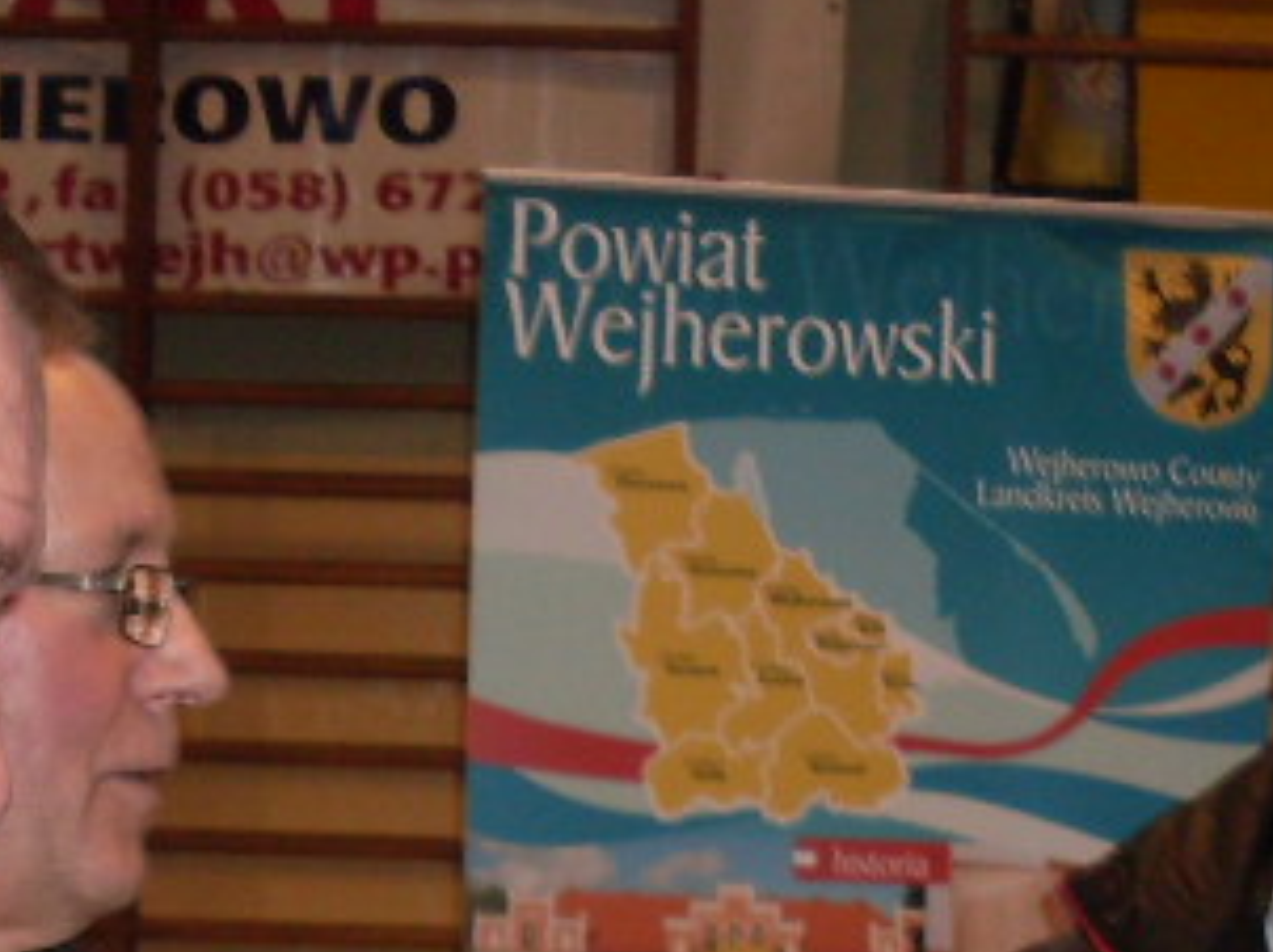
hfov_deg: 15.2
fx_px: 4740
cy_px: 1222
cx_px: 953
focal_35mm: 129
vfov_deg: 11.2
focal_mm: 6.3
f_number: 2.8
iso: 100
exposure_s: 1/45
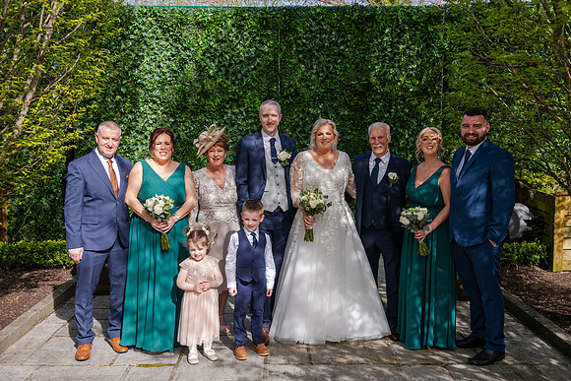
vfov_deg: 33.4
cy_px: 190
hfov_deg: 48.4
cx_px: 286
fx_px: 635
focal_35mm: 40
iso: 100
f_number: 5
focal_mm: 40
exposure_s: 1/250
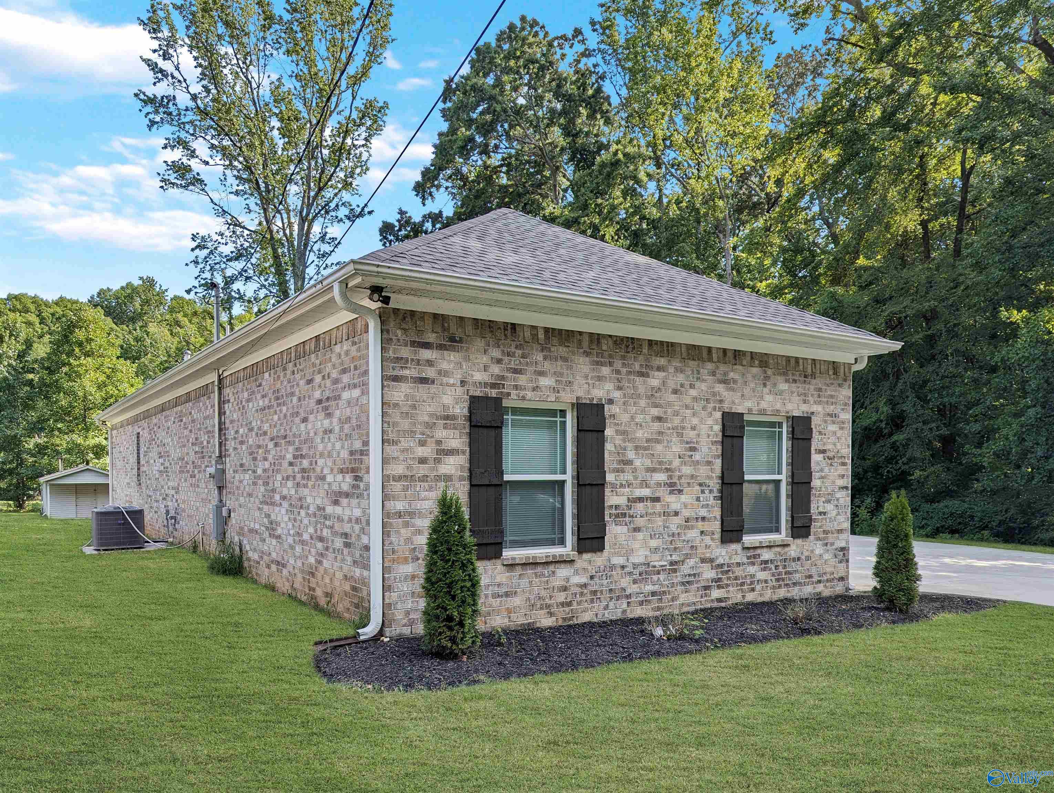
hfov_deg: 71.5
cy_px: 396
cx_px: 527
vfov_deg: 56.9
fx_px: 732
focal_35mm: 24
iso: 47
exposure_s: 1/935
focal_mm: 6.81
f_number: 1.85
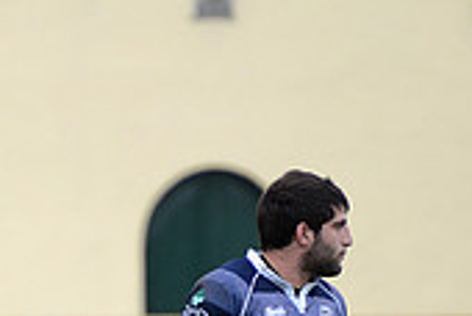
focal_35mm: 920
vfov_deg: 1.5
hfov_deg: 2.2
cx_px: -128
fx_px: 12083
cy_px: 486
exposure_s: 1/500
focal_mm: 270
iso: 800
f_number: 4
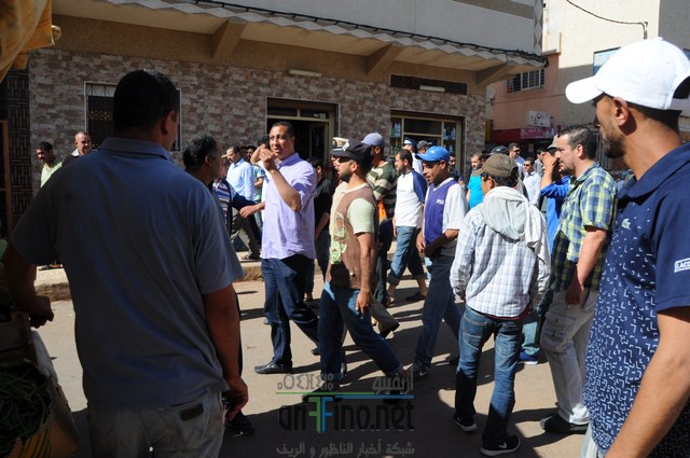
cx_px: 345
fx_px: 517
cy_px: 229
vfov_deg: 47.8
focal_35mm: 27
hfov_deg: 67.4
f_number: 9
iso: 200
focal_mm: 18
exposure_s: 1/320
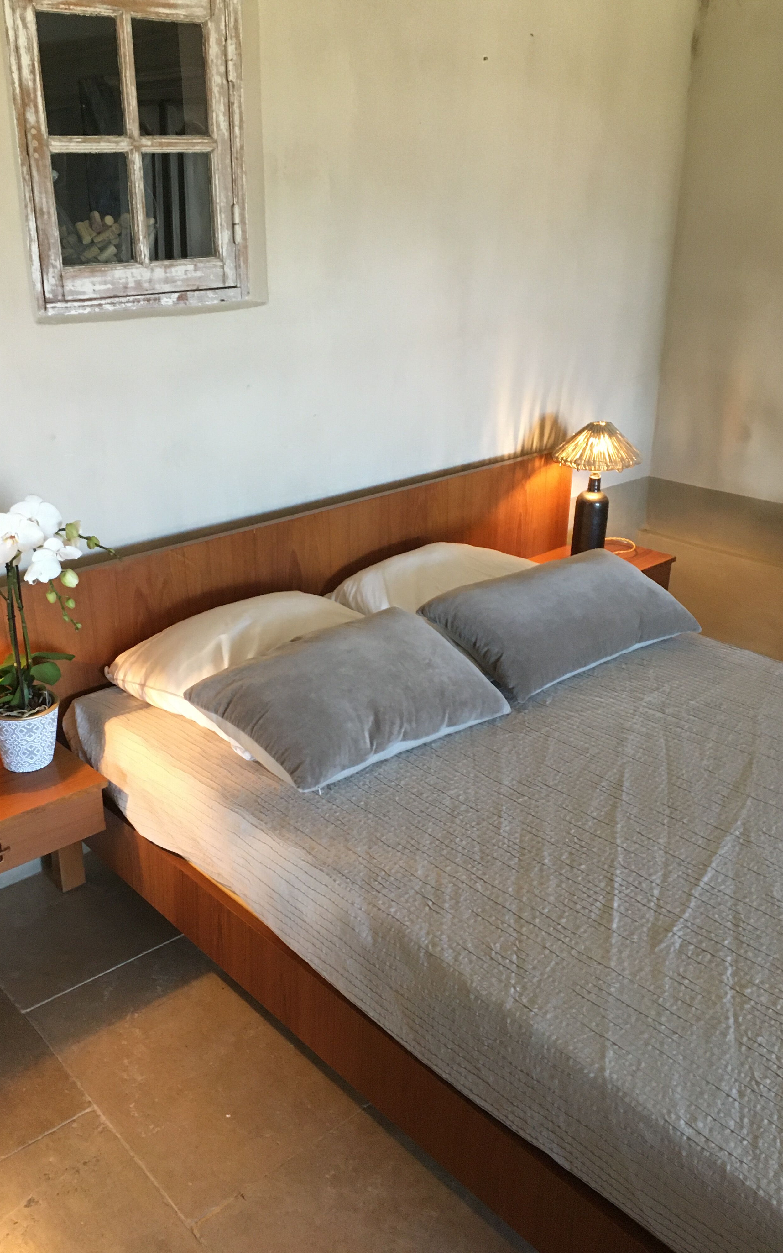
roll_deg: +2.3
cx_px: 330
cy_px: 626
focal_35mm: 31
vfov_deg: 61.2
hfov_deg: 40.5
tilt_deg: -21.9
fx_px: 1058
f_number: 2.2
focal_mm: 4.15
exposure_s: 1/33
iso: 200
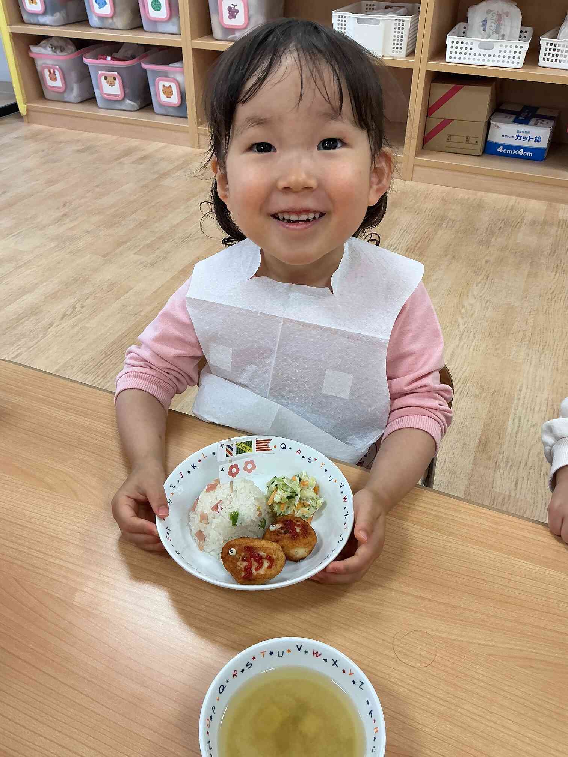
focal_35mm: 29
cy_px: 378
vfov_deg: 61.7
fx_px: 634
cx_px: 284
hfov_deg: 48.2
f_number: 1.8
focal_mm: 3
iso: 25
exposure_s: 1/100
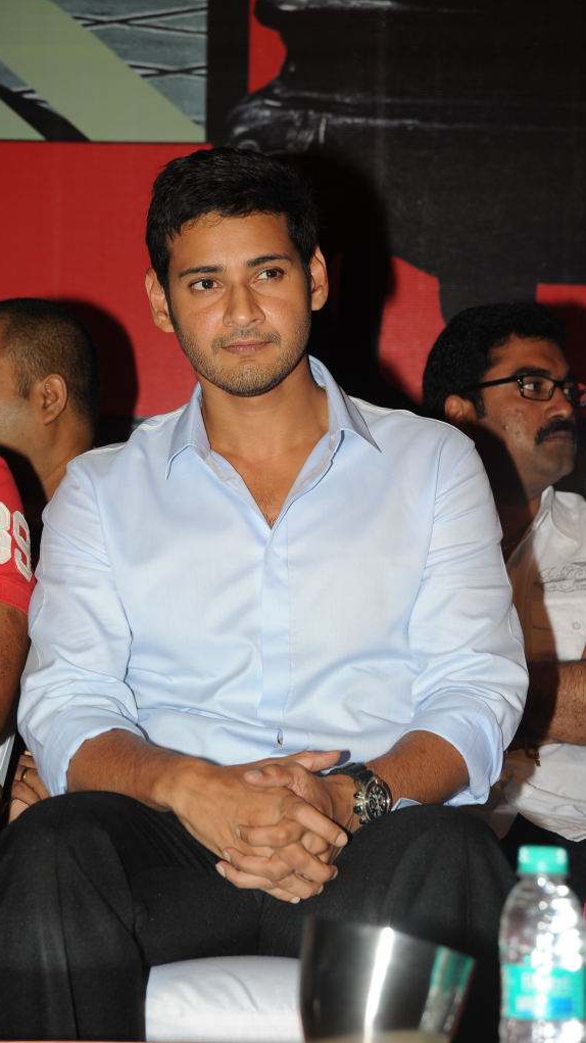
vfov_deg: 17.0
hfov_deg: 9.6
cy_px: 521
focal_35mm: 126
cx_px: 243
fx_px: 3482
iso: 320
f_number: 8
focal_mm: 120
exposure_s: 1/125
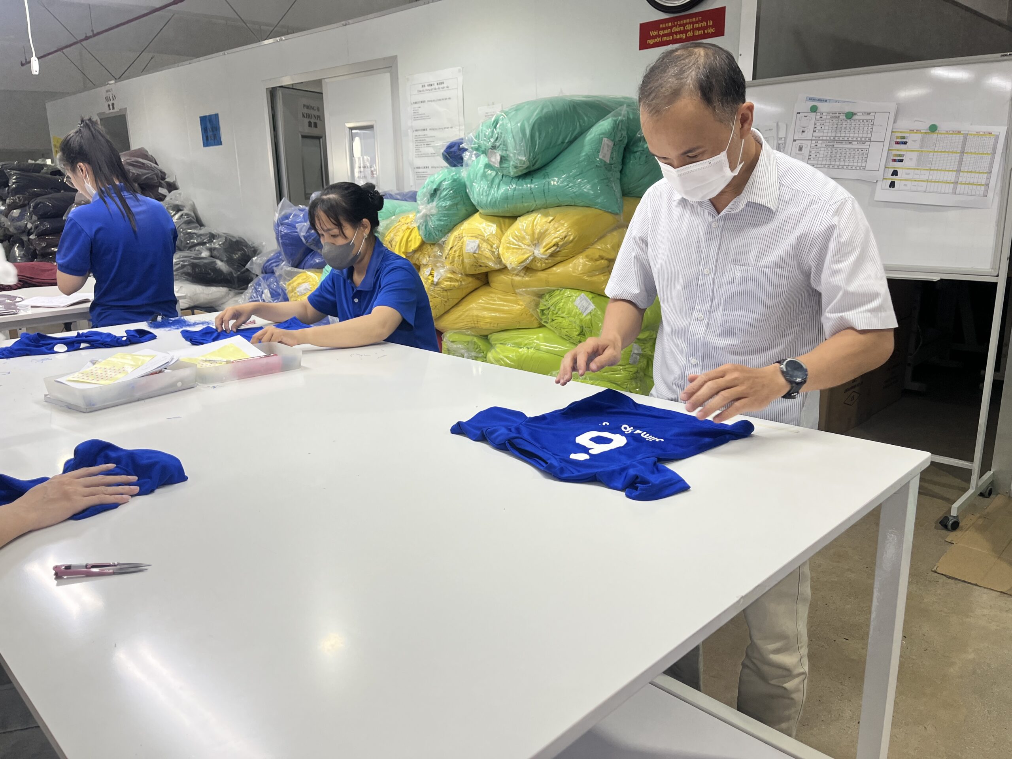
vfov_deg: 53.1
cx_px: 506
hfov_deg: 67.3
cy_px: 380
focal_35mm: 26
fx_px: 760
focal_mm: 5.1
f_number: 1.6
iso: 50
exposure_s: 1/100
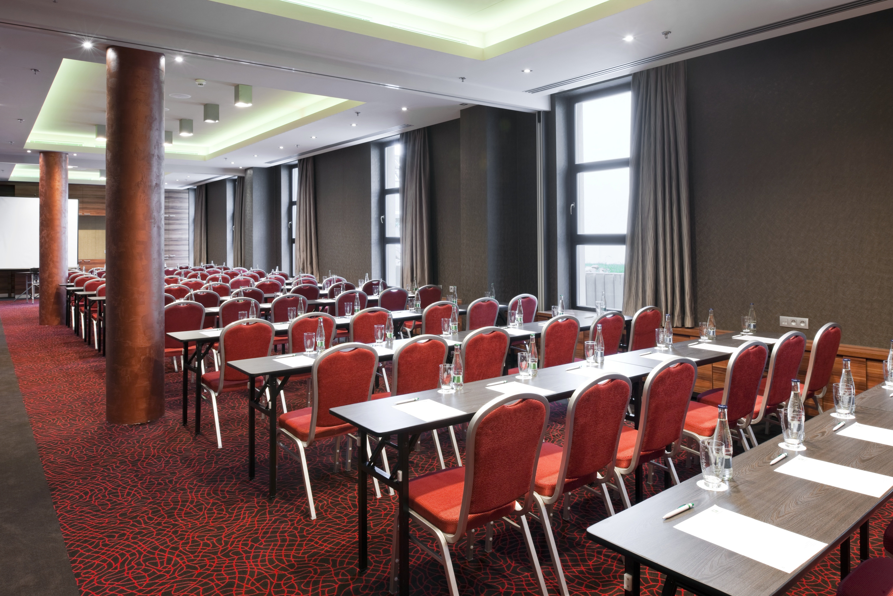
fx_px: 595
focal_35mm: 24
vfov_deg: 53.1
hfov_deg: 73.7
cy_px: 298
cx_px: 446
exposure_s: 13
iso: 100
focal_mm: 24
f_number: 16
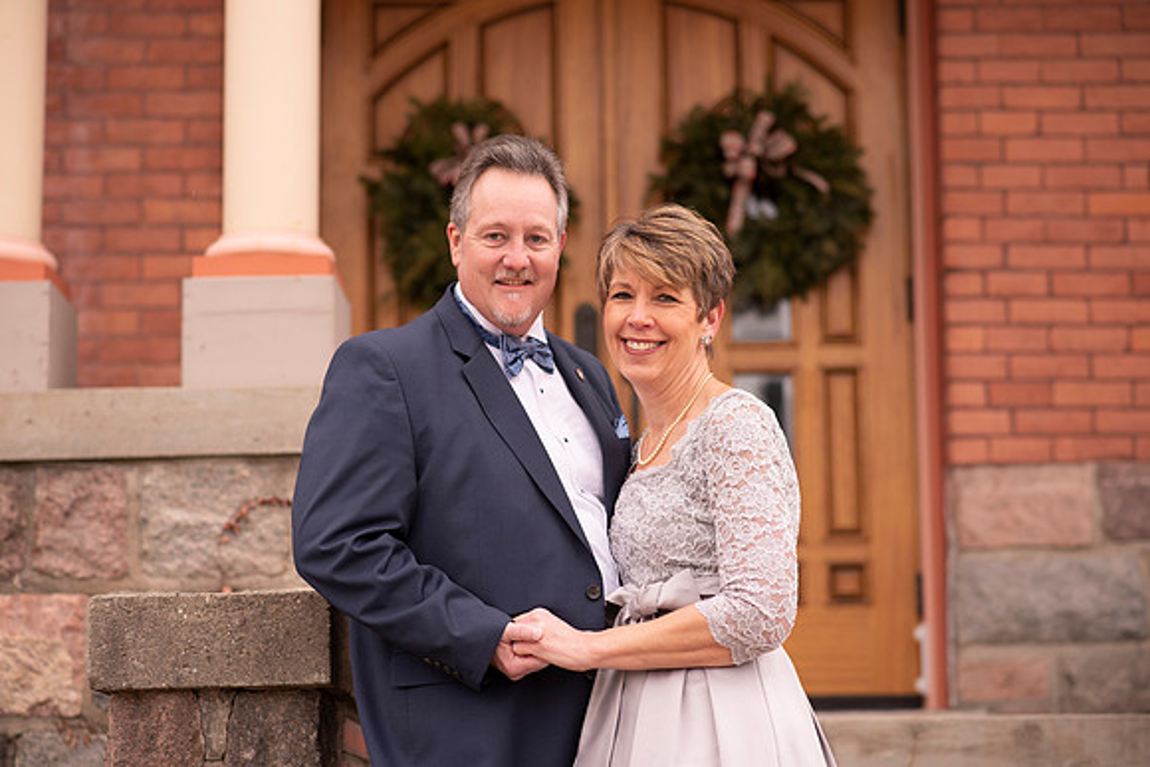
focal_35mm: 85
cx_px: 575
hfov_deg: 23.9
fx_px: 2716
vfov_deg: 16.1
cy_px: 384
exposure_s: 1/125
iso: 100
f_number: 2.5
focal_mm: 85
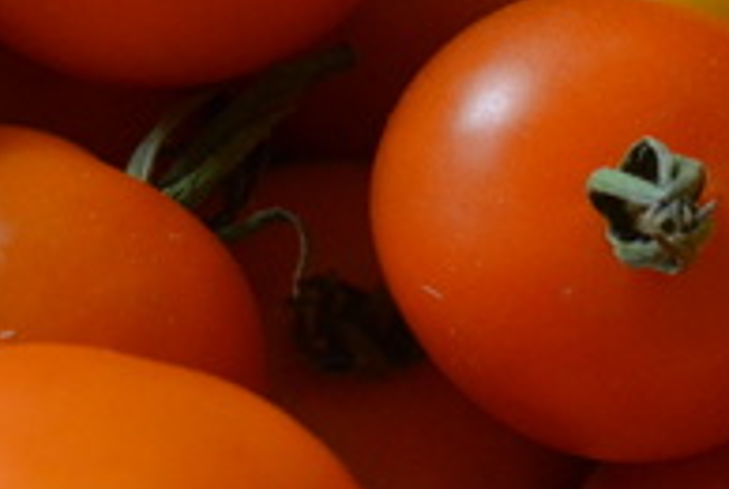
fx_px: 6897
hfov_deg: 6.0
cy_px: 94
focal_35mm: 340
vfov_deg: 4.1
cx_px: 511
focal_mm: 55
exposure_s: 1/500
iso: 1600
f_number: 5.6
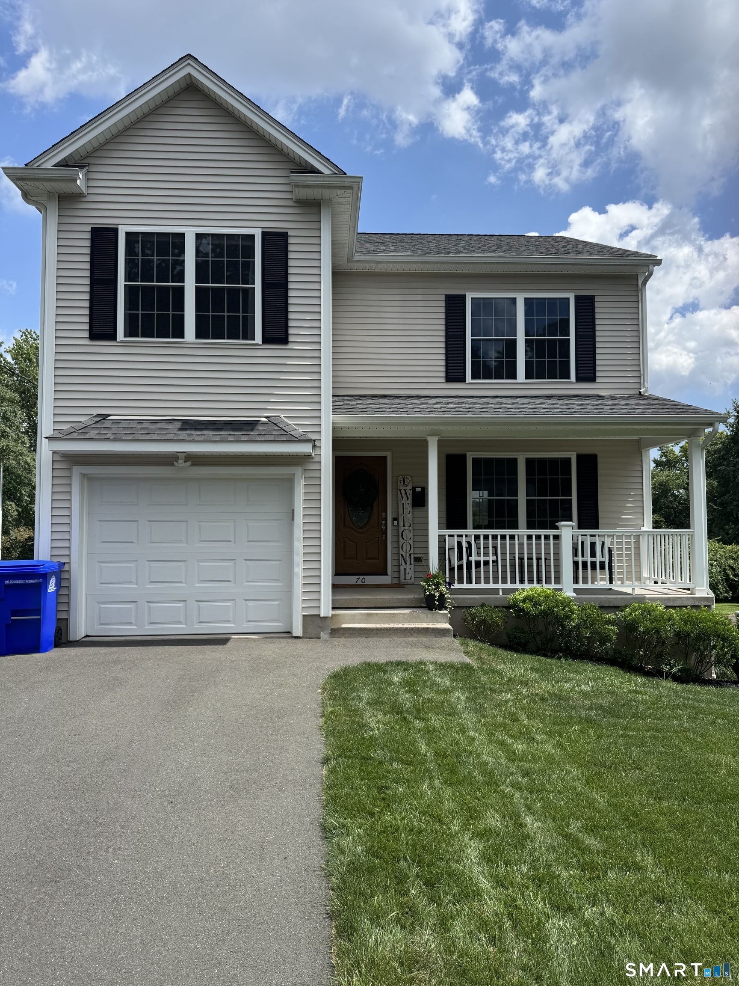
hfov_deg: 56.8
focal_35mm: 24
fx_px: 683
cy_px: 493
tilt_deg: +2.4
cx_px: 370
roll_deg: +0.1
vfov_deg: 71.6
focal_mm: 6.76
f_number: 1.78
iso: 80
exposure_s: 1/3802
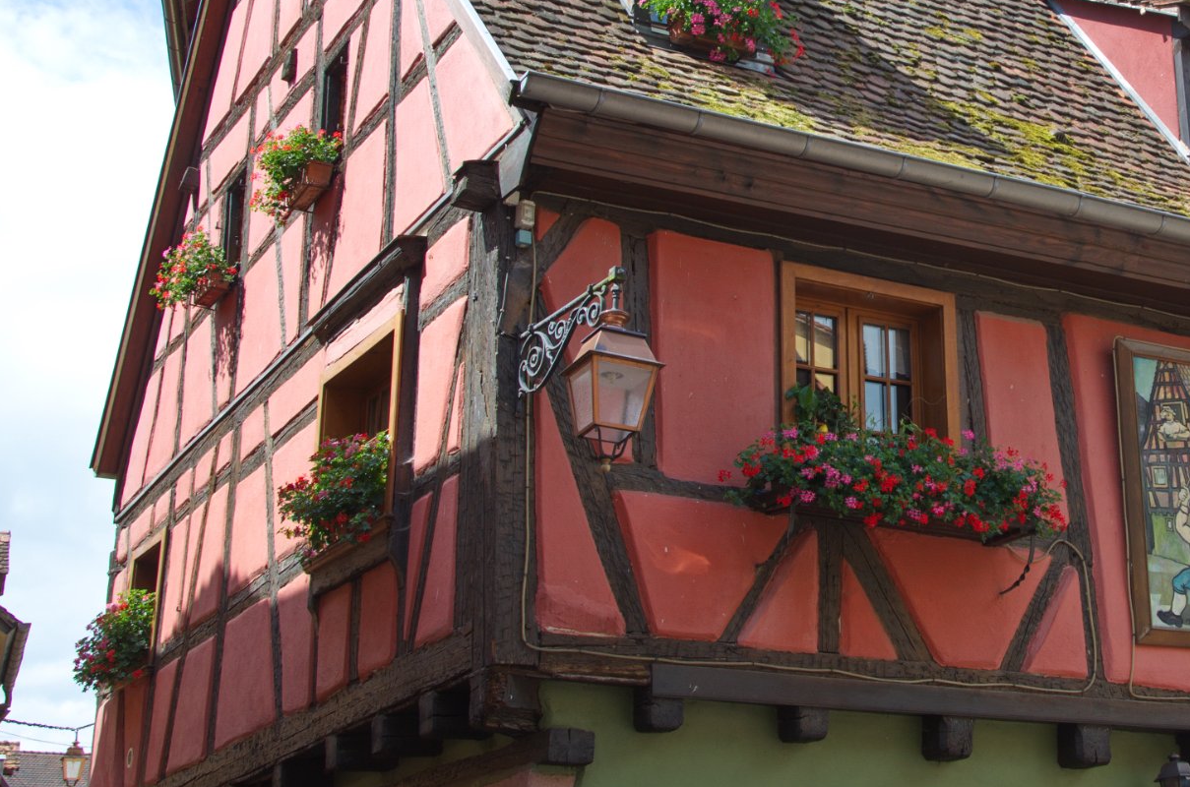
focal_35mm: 61
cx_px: 957
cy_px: 235
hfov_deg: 32.1
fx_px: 2012
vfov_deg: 22.0
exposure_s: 1/160
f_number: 7.1
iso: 100
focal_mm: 24
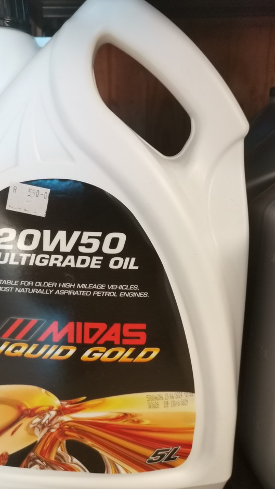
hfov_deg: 38.8
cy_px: 241
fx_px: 389
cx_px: 109
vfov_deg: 64.3
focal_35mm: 30
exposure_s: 1/30
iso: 320
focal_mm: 4.75
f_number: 1.8
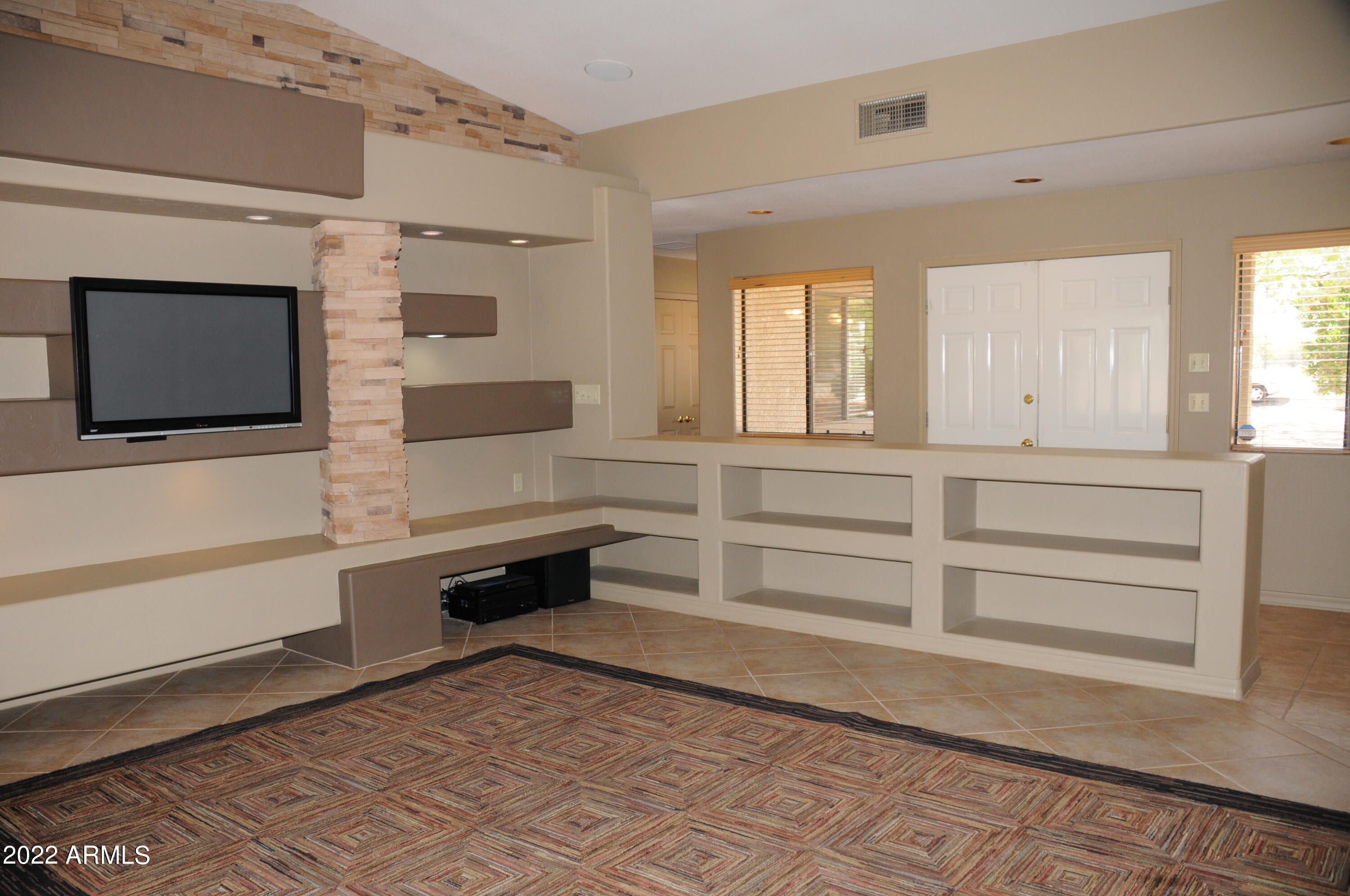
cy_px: 448
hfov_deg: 67.4
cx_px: 675
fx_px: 1011
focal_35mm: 27
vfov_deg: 47.8
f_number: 3.5
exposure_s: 1/200
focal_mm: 18
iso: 450
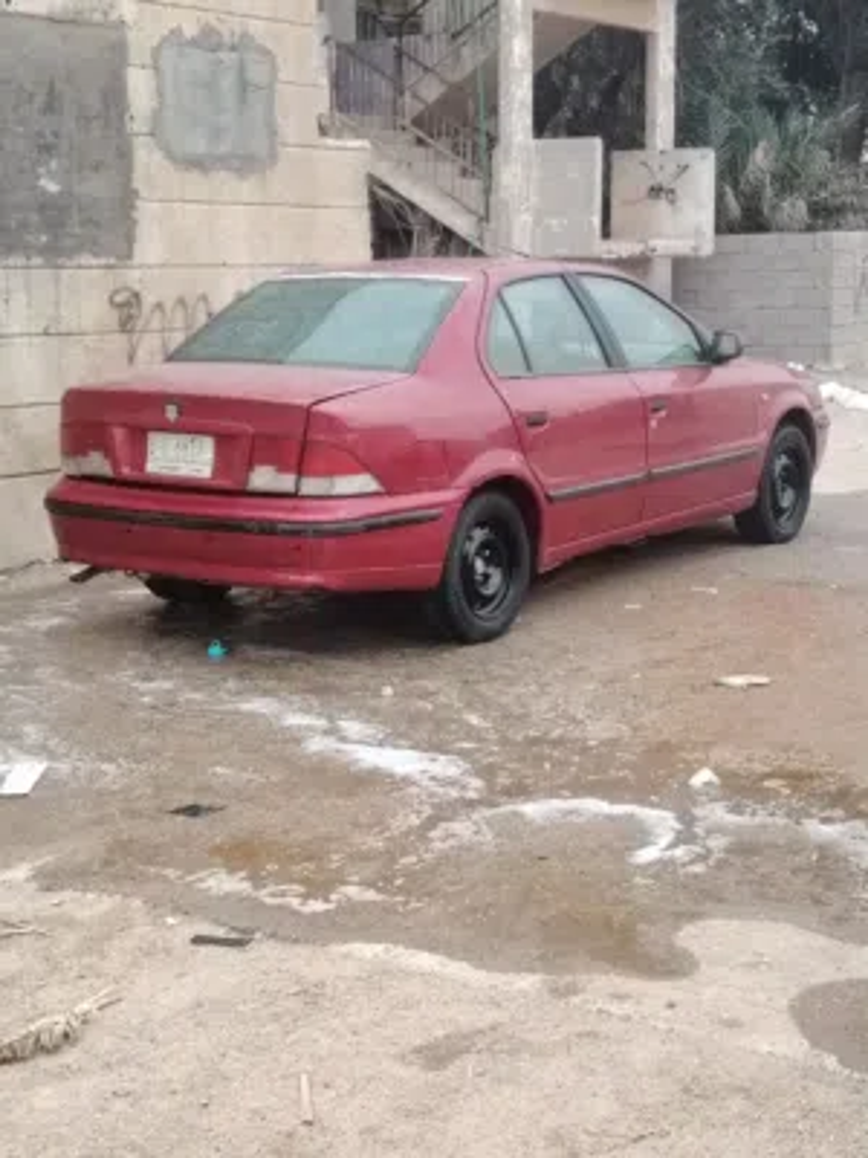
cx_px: 434
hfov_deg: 25.2
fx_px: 1939
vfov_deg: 33.2
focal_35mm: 58
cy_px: 579
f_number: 1.75
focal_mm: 5.25
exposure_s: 1/50
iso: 403
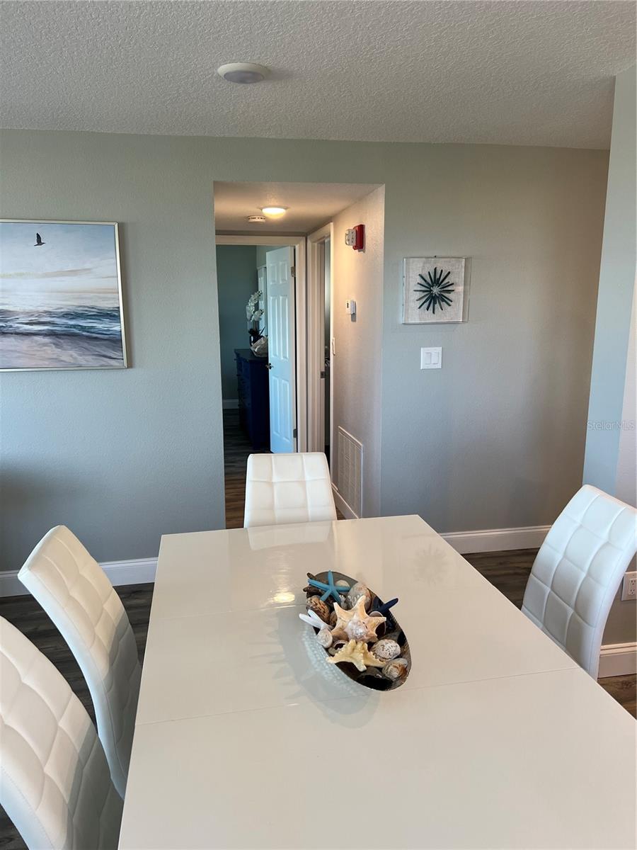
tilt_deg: -10.7
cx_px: 318
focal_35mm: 26
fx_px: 638
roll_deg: +0.8
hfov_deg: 53.1
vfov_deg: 67.3
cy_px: 425
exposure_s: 1/120
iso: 100
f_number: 1.5
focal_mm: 5.7
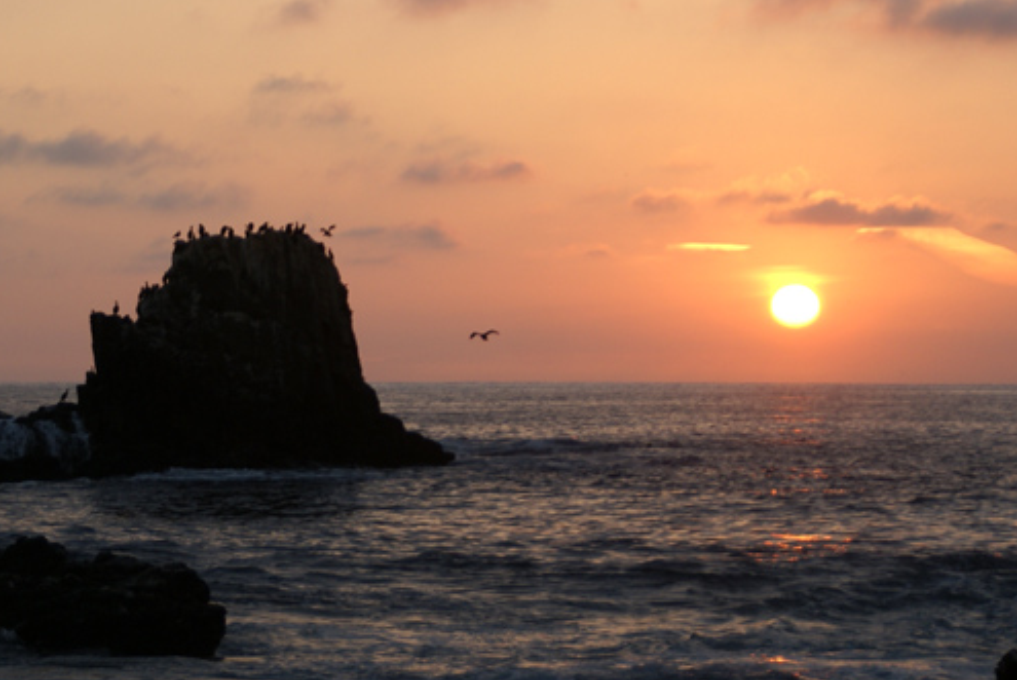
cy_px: 169
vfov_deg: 8.0
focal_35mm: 171
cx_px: 331
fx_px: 4835
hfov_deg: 12.0
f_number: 5
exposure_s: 1/250
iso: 100
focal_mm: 60
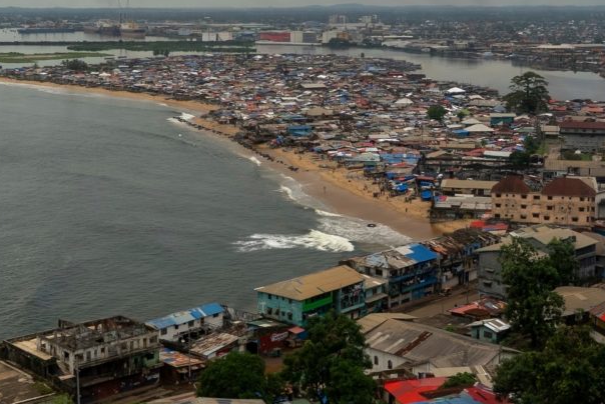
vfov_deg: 22.3
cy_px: 154
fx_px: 1026
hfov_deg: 32.8
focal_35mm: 61
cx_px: 260
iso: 125
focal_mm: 24
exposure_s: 1/125
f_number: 10
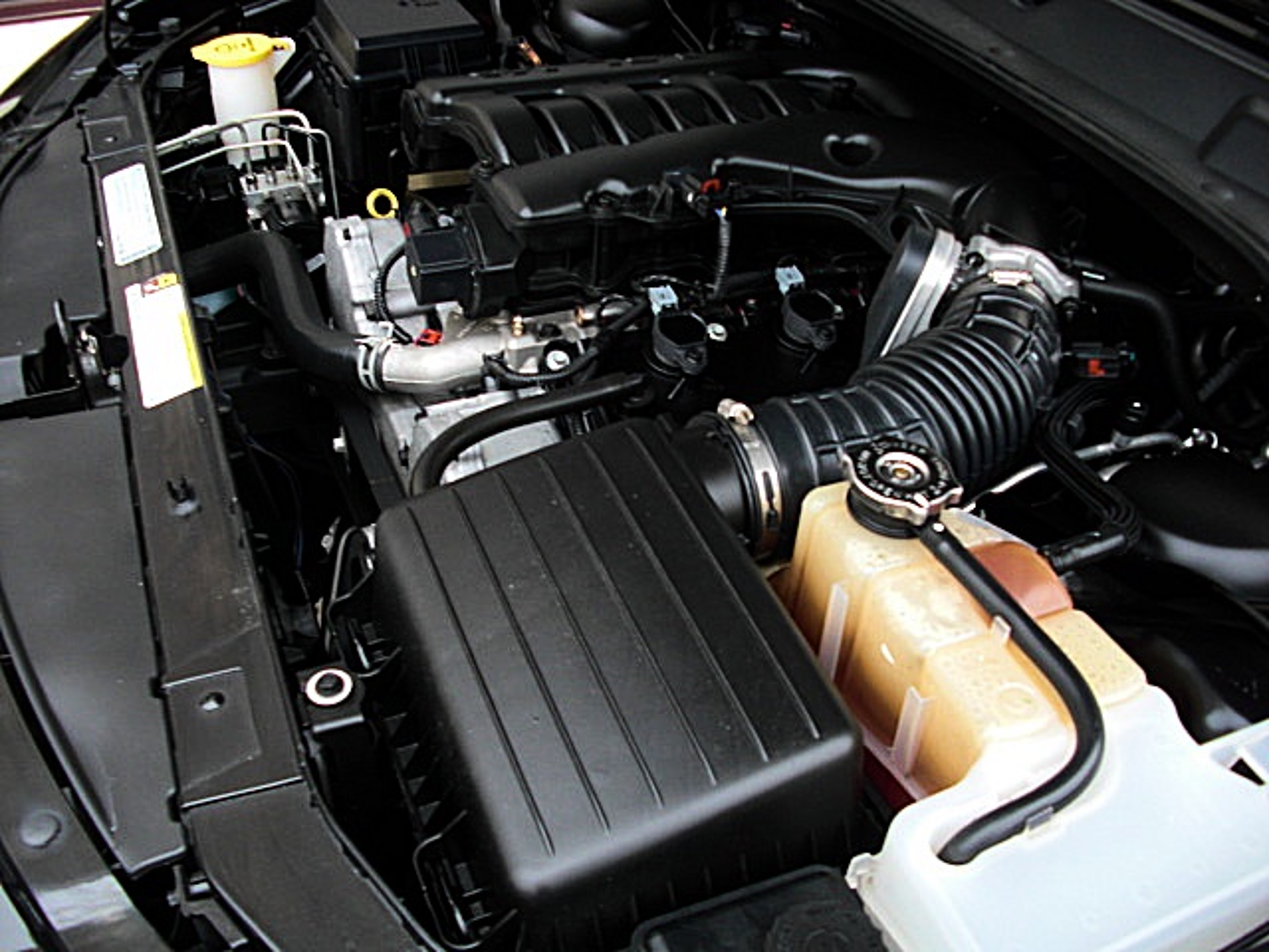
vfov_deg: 39.7
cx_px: 634
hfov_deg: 51.4
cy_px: 476
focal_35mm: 36
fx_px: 1320
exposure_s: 1/80
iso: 100
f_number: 2.8
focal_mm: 6.3
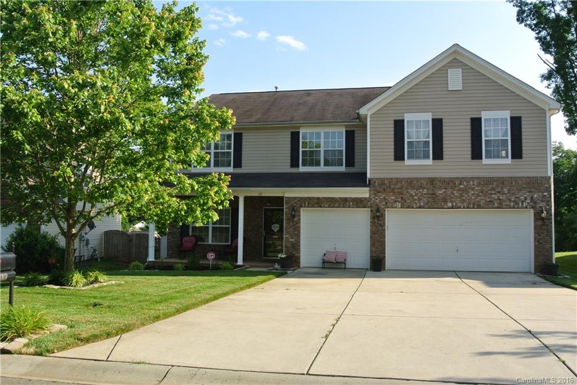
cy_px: 192
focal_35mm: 32
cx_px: 288
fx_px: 513
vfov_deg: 41.2
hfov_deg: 58.7
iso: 100
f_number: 13
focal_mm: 12.2
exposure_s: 1/60
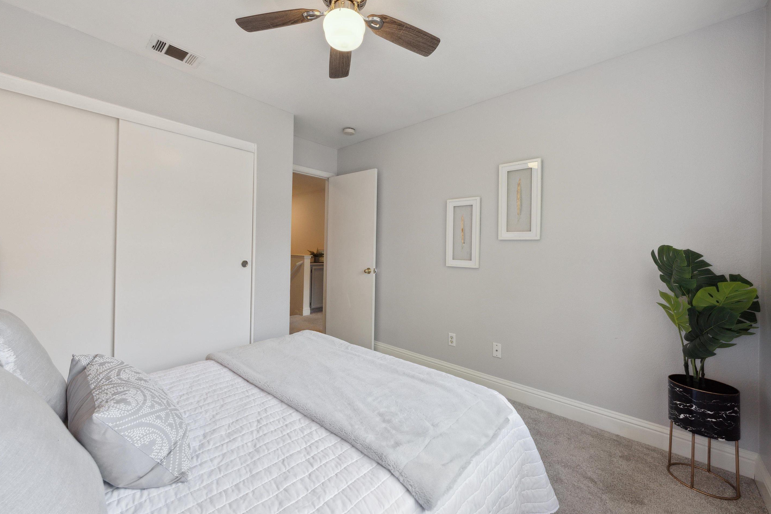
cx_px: 378
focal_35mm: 14
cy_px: 245
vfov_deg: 81.2
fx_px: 300
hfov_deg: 104.2
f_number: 9
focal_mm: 13
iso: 250
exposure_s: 1/25
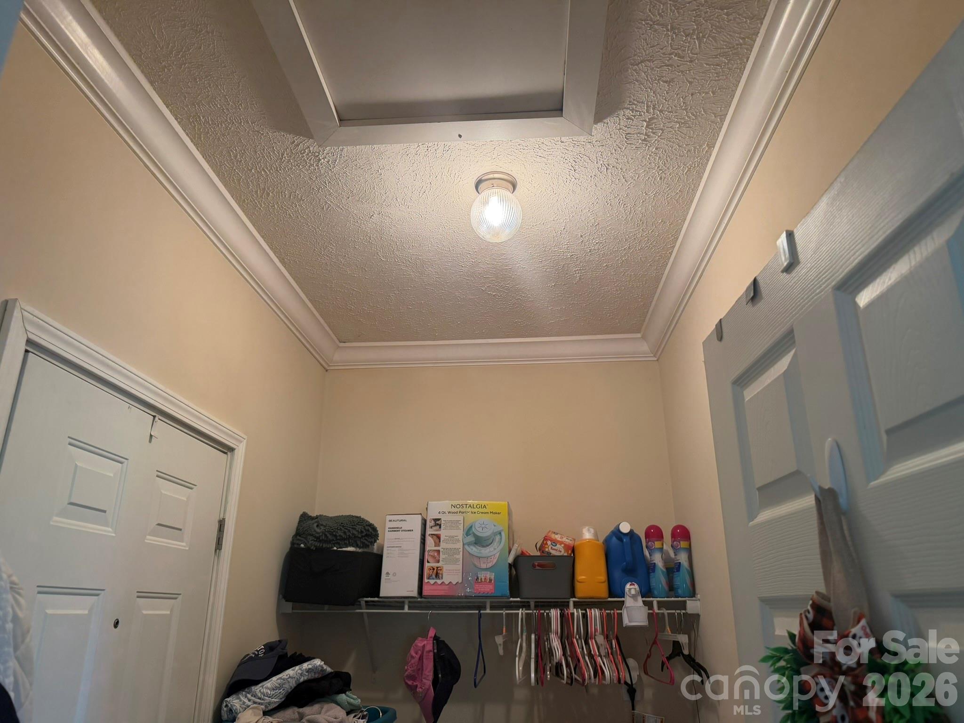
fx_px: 668
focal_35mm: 24
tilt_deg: +20.1
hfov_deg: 71.6
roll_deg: +0.0
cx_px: 482
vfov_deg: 56.8
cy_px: 362
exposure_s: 1/60
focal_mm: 6.76
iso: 125
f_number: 1.78
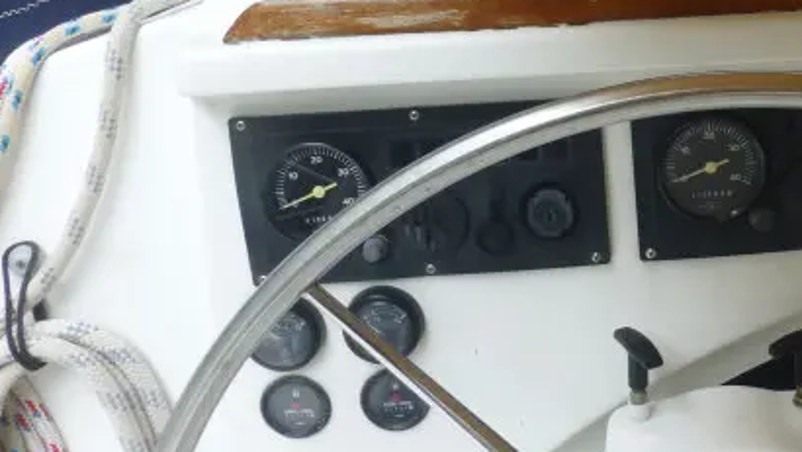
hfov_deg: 38.1
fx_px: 1085
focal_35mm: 51
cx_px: 706
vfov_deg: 23.1
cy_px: 80
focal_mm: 4.3
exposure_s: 1/100
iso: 100
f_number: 4
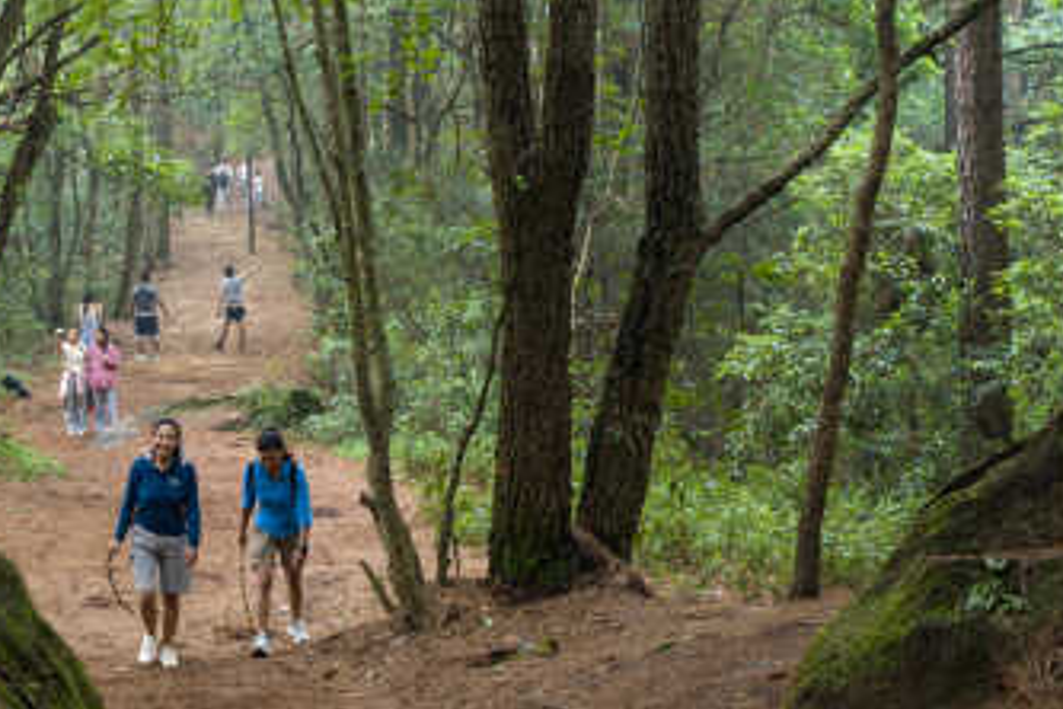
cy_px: 406
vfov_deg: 15.2
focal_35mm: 90
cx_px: 196
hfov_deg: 22.3
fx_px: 2657
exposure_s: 1/100
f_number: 4
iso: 500
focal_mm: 50
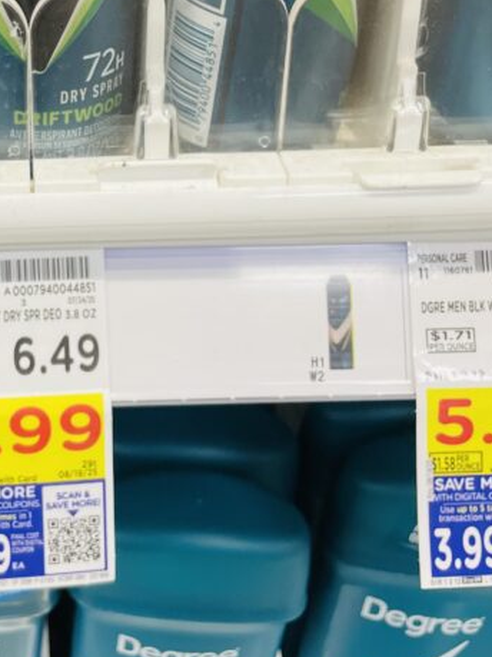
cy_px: 56
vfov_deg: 31.5
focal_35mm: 58
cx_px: 41
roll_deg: +1.1
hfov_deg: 24.4
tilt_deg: -28.3
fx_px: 1100
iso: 64
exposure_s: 1/60
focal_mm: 4.2
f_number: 1.6
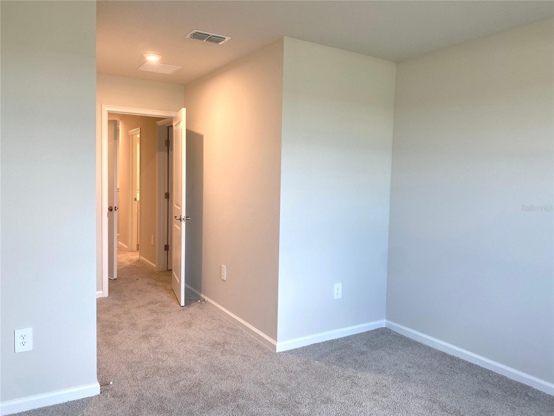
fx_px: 416
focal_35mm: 26
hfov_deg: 67.3
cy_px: 208
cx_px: 277
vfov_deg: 53.1
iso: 80
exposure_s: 1/60
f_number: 1.8
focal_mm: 4.25
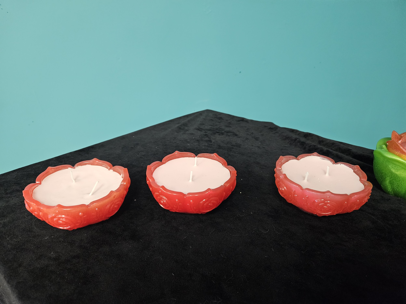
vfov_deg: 58.9
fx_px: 270
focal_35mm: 23
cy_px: 152
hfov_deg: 73.9
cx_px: 203
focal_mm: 5.4
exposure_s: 1/60
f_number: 1.8
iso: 640
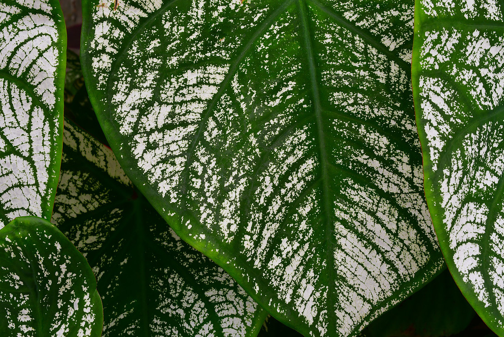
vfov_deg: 22.6
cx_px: 252
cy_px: 168
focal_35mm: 60
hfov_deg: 33.4
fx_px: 840
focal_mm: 40
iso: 360
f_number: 16
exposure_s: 1/60
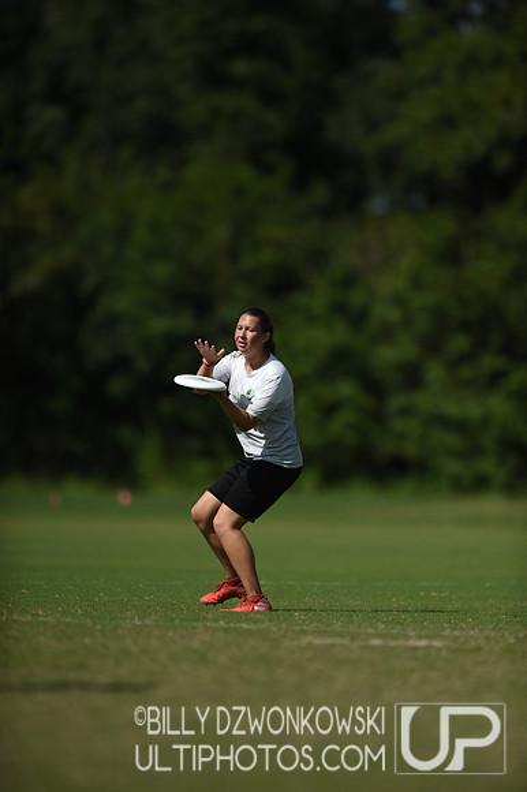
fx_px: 8793
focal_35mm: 400
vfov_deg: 5.2
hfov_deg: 3.4
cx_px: 264
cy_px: 396
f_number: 2.8
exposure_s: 1/5000
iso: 100
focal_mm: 400
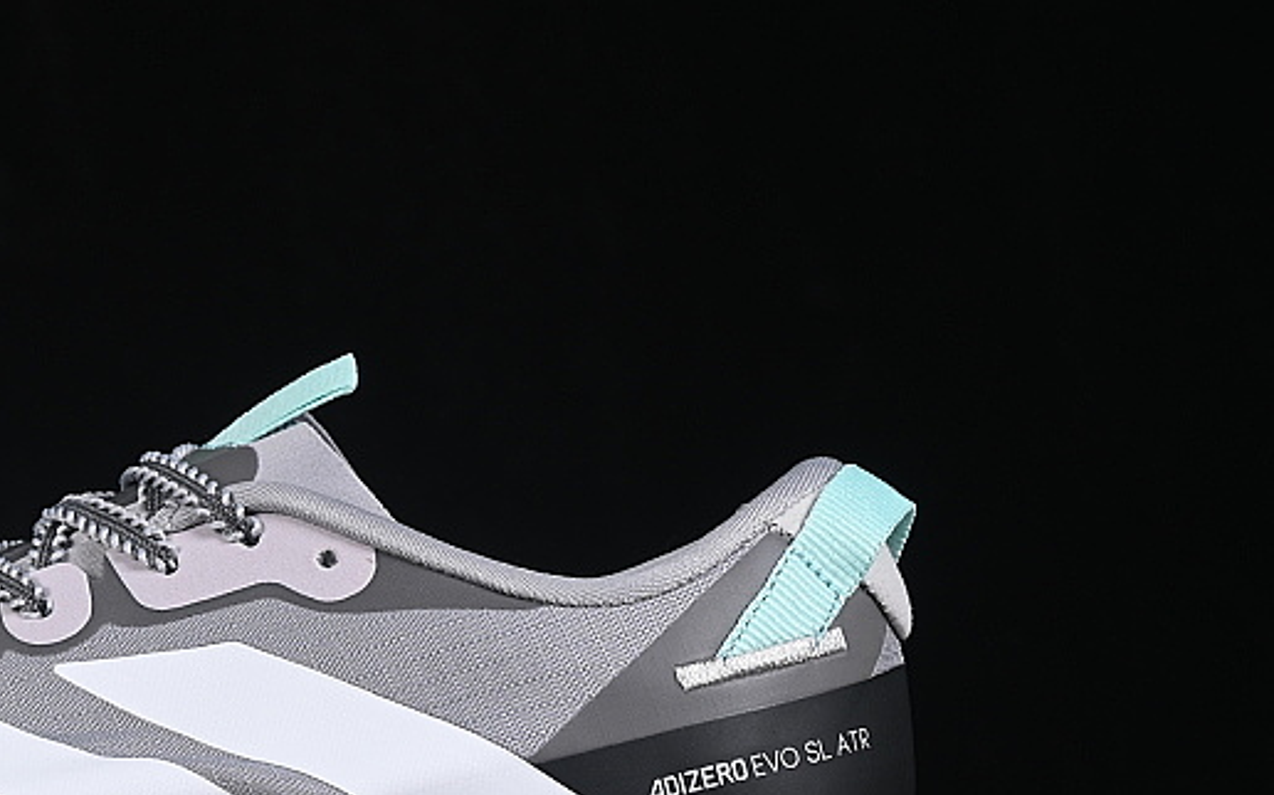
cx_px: 138
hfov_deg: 13.0
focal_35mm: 160
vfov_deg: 8.2
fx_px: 5553
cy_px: 622
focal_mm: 50
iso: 160
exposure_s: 1/80
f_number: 8
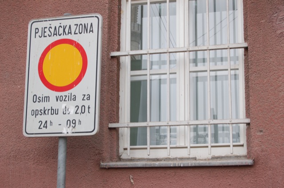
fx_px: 650
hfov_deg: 24.6
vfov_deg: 16.5
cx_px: 142
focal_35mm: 82
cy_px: 94
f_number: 6.3
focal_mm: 55
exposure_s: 1/160
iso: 400
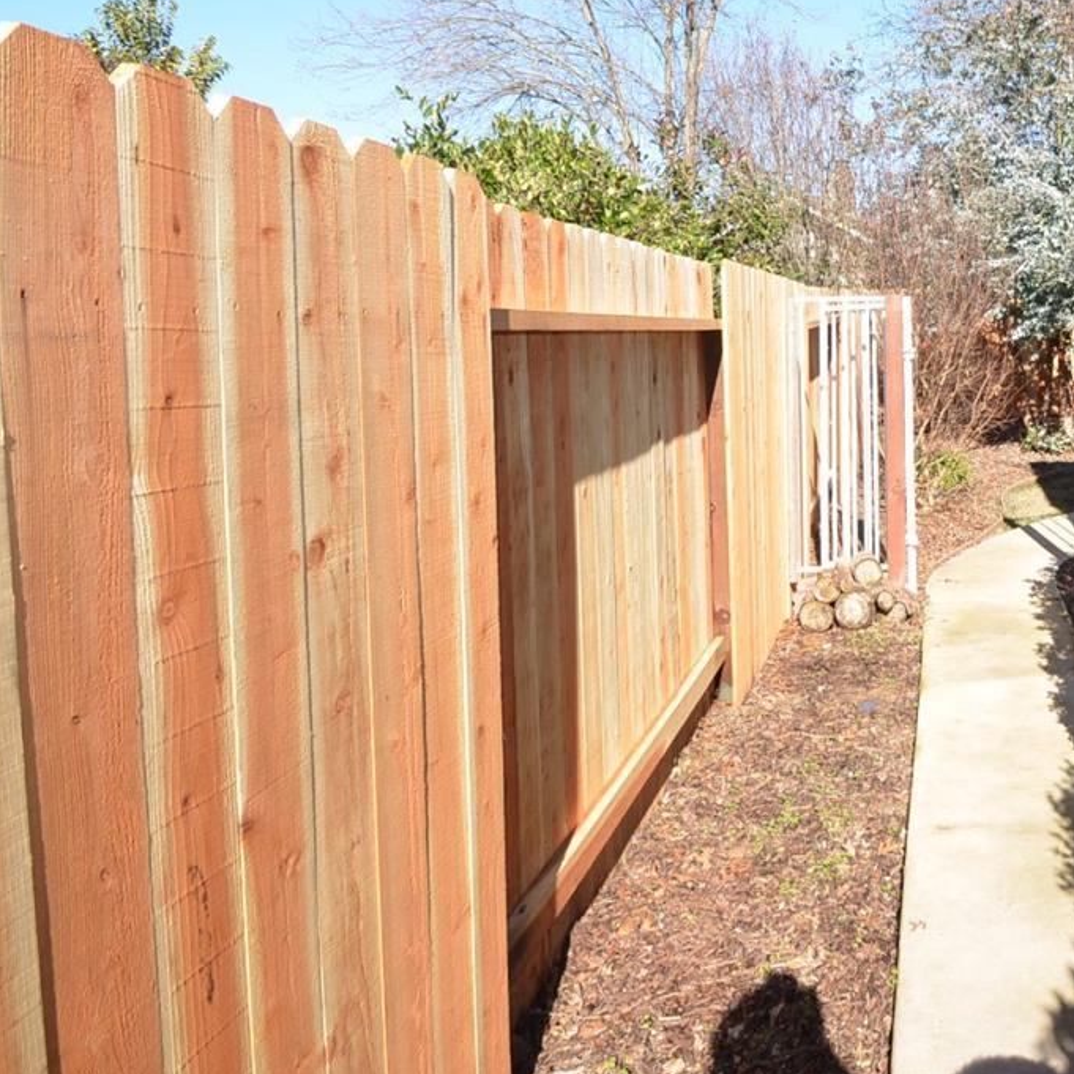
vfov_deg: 56.3
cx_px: 1028
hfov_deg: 49.0
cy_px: 374
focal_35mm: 28
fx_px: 983
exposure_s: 1/250
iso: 200
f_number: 7.1
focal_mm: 10
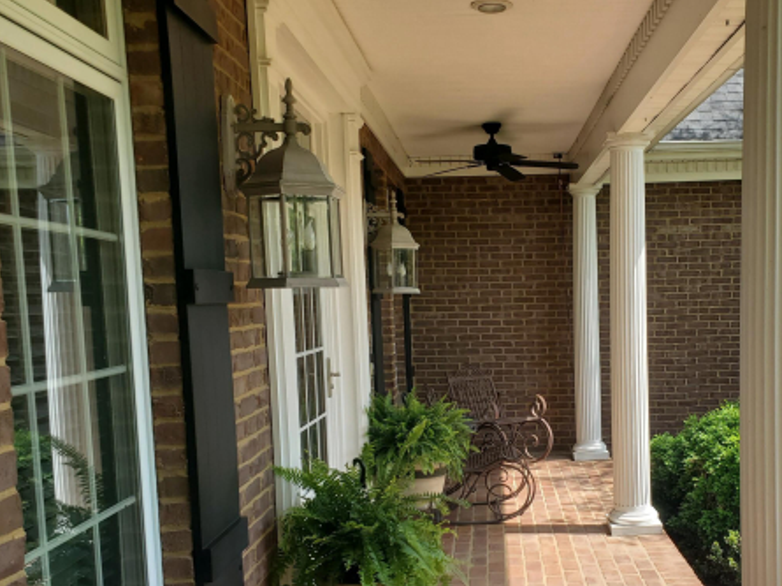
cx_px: 521
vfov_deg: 36.5
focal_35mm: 39
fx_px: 880
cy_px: 377
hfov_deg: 47.1
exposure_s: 1/652
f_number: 2.4
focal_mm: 4.3
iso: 50
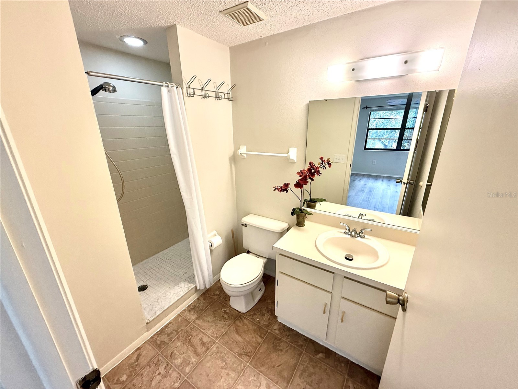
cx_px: 259
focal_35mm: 14
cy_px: 194
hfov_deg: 102.1
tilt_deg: -18.1
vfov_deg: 85.7
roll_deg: +0.9
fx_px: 209
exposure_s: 1/120
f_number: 2.2
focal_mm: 2.22
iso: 200
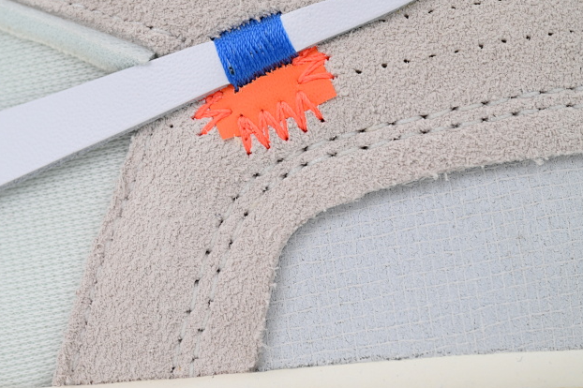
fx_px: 2395
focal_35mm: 148
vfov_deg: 9.3
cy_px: 178
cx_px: 230
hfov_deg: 13.9
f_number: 13
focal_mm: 115
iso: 400
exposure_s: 1/100
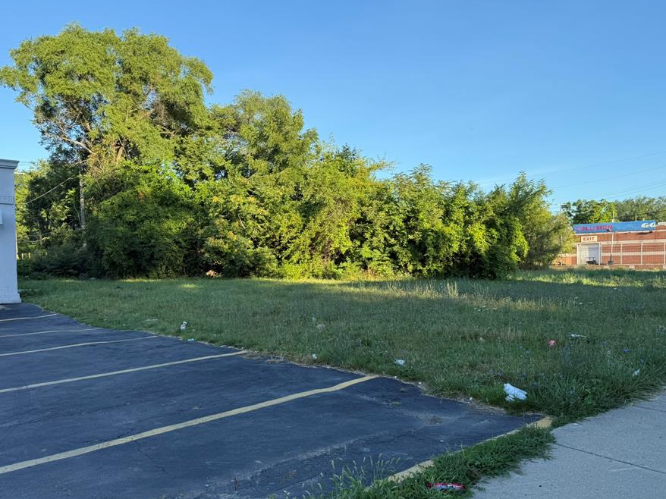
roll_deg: +0.3
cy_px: 277
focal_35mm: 28
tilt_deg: -0.6
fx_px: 539
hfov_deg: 63.5
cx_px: 328
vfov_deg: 49.6
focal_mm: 6.76
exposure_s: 1/1410
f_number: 1.78
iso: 80
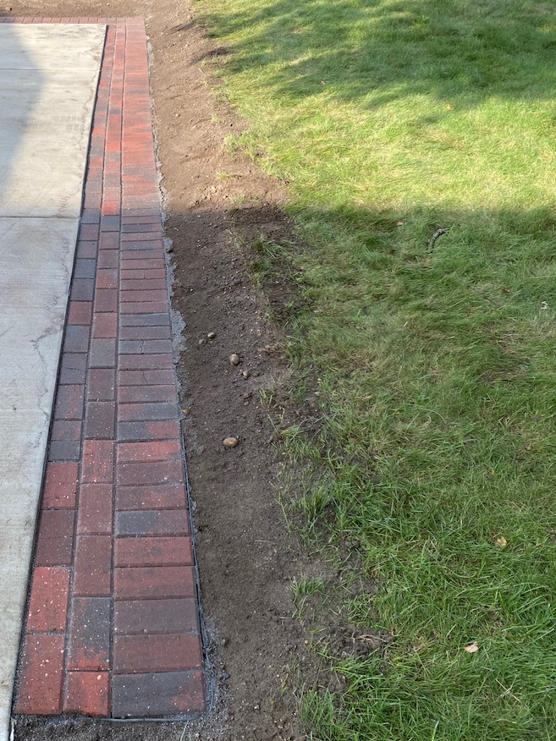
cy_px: 327
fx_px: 814
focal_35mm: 38
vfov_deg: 48.9
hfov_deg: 37.0
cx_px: 156
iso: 32
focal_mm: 4.25
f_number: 1.8
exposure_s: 1/421
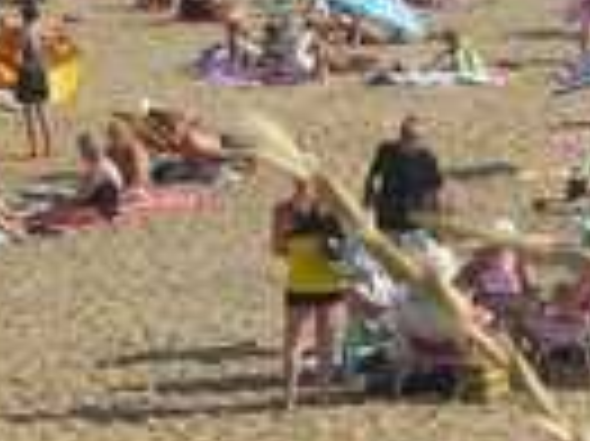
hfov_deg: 10.0
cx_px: 534
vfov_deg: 7.5
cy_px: 230
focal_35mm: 198
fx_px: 3372
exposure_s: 1/173
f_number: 6.4
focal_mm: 6.3
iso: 50
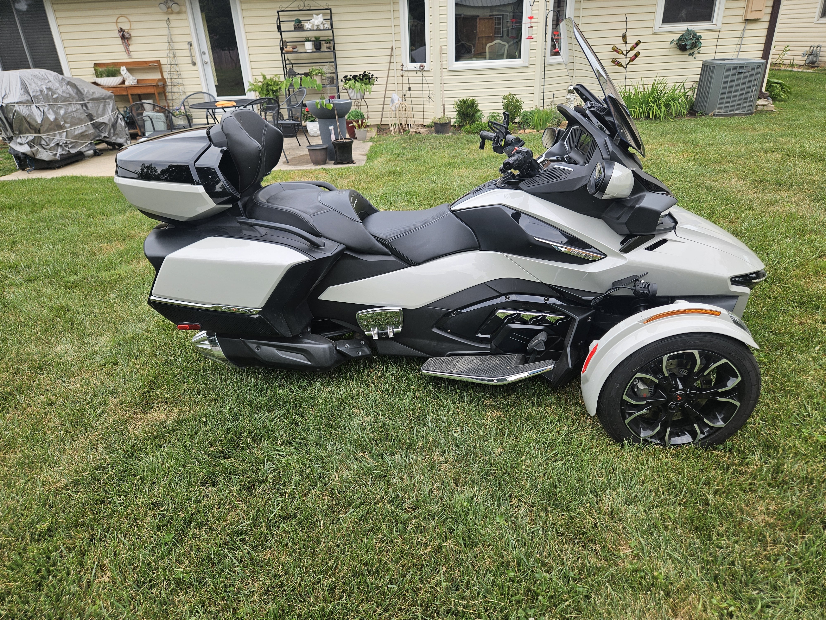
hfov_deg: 73.9
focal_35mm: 23
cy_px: 310
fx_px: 549
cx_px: 413
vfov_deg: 58.9
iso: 25
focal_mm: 5.4
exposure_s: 1/542
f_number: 1.8
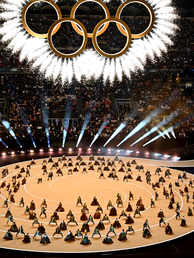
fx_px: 471
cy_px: 110
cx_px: 86
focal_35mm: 63
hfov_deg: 23.3
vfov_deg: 30.7
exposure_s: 1/320
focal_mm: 37
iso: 4000
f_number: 4
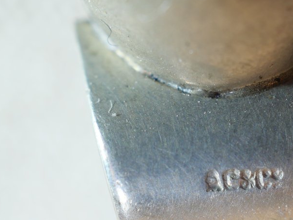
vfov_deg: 12.4
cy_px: 157
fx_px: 1007
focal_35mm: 119
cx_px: 265
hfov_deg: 16.3
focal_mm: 30
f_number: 3.5
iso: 200
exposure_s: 1/80
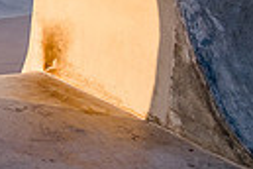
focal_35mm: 109
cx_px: -150
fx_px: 766
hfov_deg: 16.7
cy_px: -49
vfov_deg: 12.2
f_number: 5
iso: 800
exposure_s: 1/800
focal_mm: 24
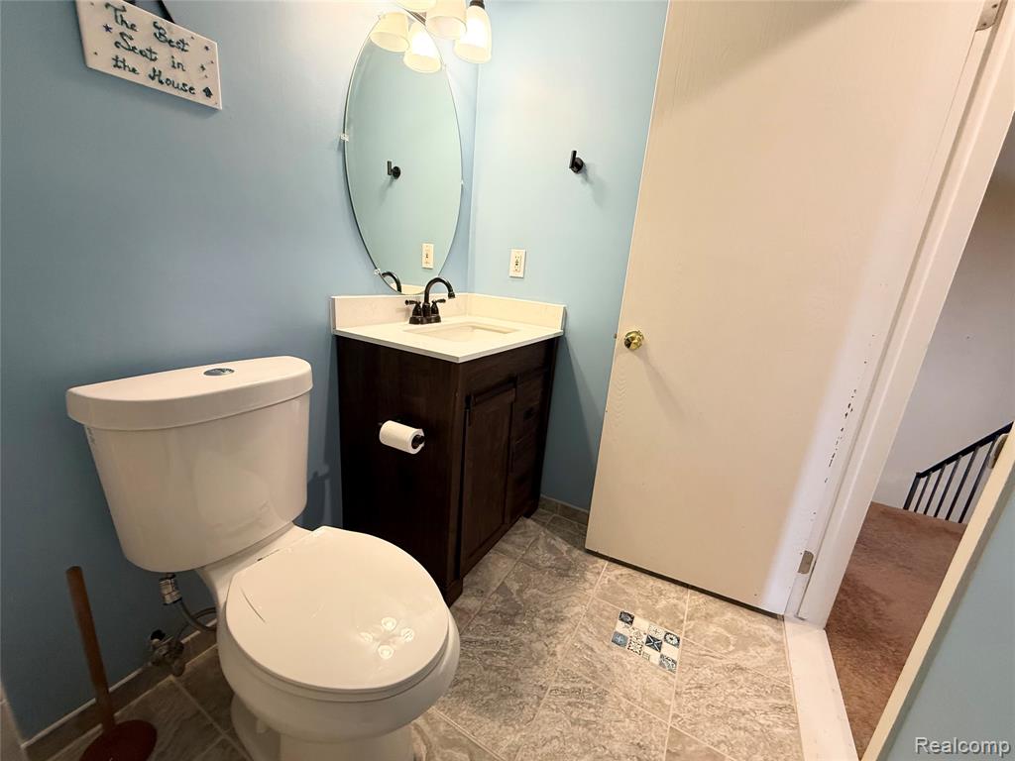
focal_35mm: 14
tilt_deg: -15.6
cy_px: 380
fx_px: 411
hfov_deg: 102.1
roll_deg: -4.7
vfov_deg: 85.7
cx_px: 508
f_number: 2.2
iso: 250
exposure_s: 1/60
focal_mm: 2.22
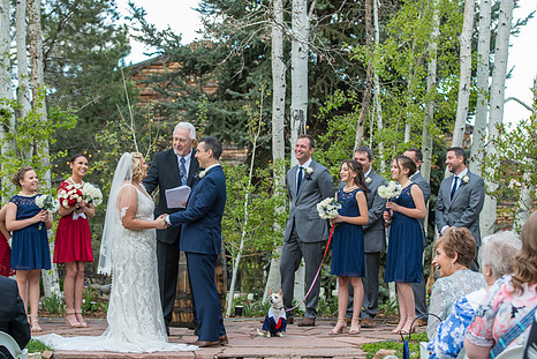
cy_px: 195
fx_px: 1895
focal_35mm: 127
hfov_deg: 16.1
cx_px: 225
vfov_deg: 10.8
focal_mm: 102
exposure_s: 1/200
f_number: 5
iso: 400
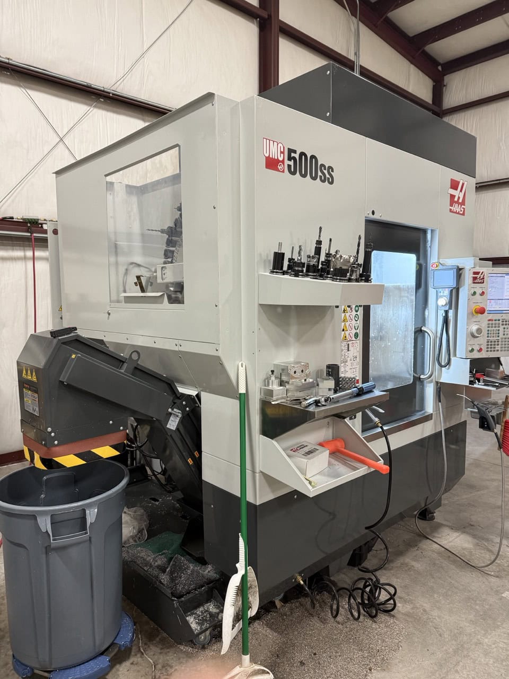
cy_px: 340
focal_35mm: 24
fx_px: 471
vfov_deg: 71.6
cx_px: 254
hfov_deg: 56.8
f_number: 1.8
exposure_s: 1/60
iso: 250
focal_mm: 6.8
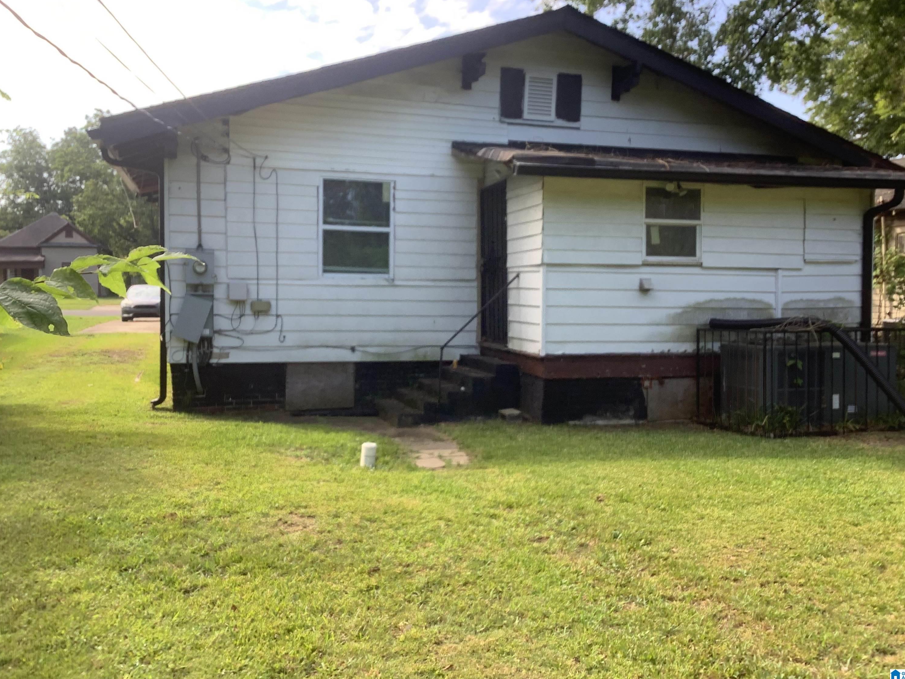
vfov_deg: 44.2
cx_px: 459
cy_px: 333
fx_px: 837
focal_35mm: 32
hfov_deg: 56.8
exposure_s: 1/189
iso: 25
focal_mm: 3.3
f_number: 2.4
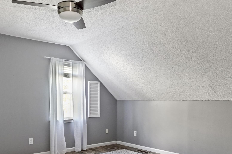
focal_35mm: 31
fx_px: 200
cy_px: 107
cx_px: 112
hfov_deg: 60.3
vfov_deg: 41.6
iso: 10000
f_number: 8
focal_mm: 16
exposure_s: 1/30
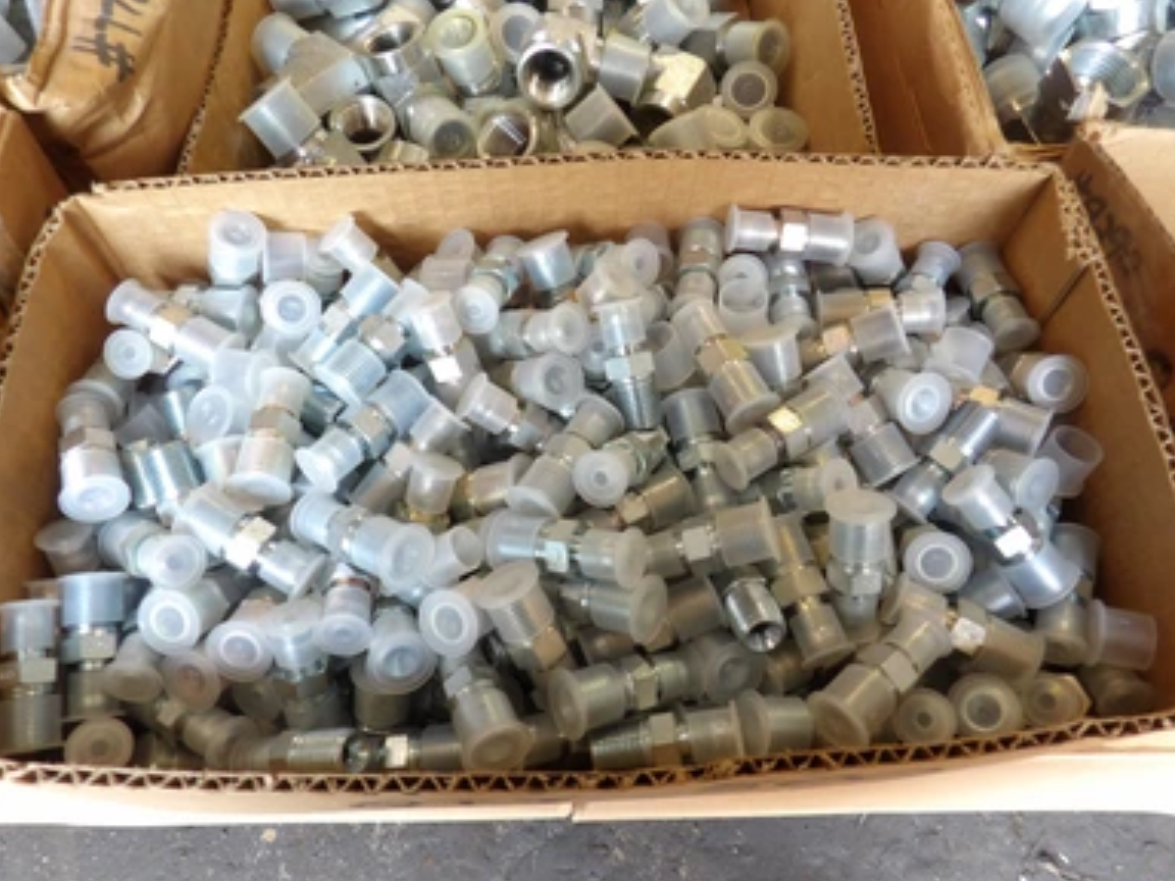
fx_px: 849
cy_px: 444
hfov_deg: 69.4
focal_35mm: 25
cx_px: 606
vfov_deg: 54.9
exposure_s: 1/33
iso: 174
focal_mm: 4.3
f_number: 3.2
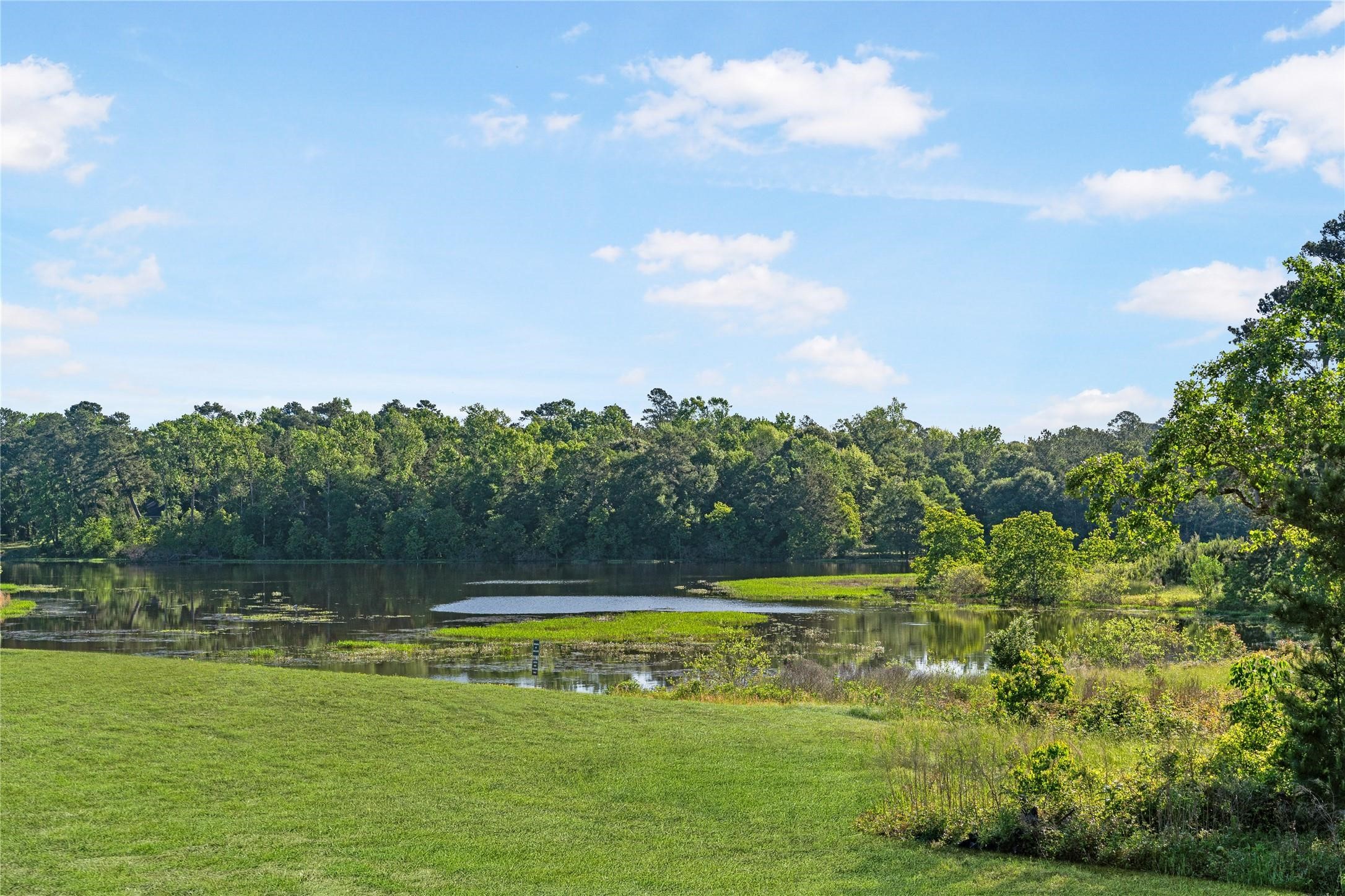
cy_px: 448
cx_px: 672
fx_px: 2055
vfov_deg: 24.6
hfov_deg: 36.2
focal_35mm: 55
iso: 250
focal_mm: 55
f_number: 7.1
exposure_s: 1/1000
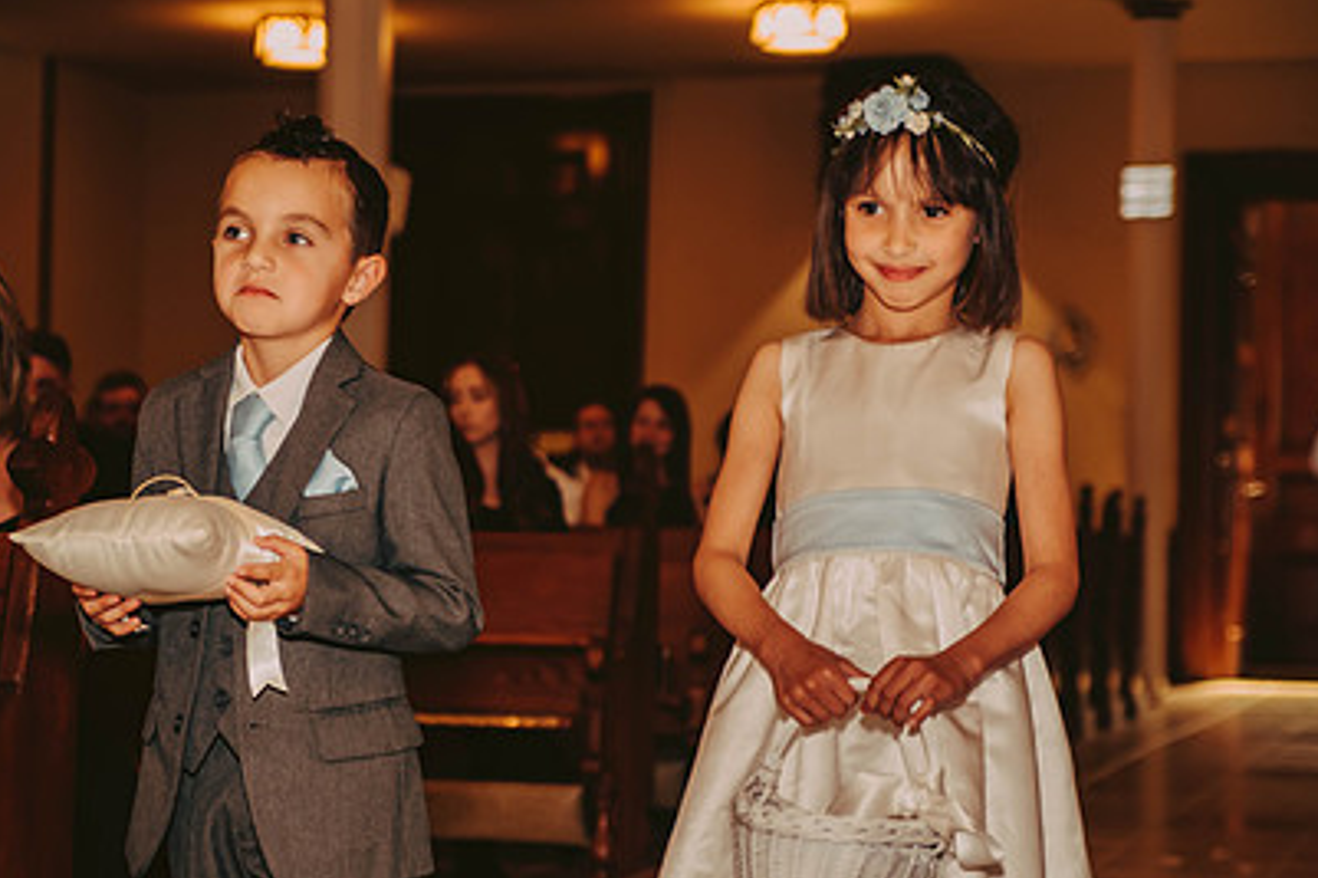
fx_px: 3440
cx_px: 473
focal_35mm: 94
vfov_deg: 14.5
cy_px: 488
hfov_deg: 21.6
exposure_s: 1/100
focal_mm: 65
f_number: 2.8
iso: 800
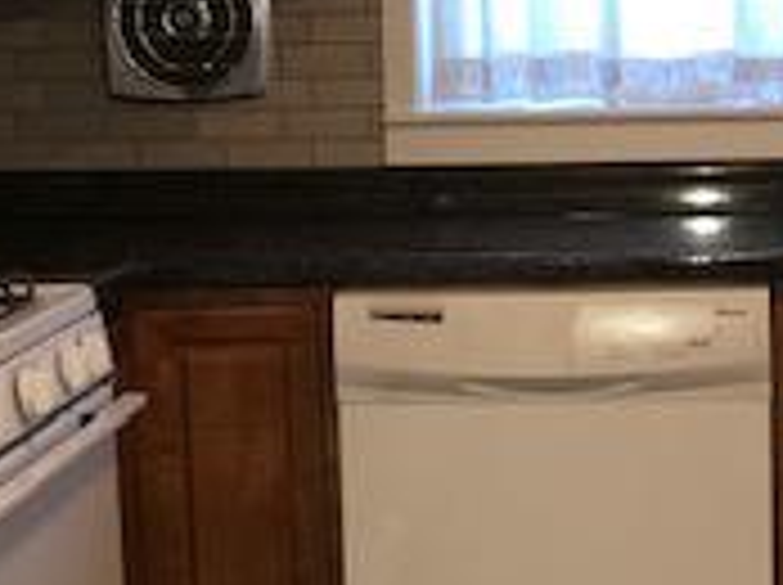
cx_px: 554
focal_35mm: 103
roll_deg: +1.3
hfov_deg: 19.0
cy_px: 238
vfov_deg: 14.3
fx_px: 2327
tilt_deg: -6.9
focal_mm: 3.99
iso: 50
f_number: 1.8
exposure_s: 1/30
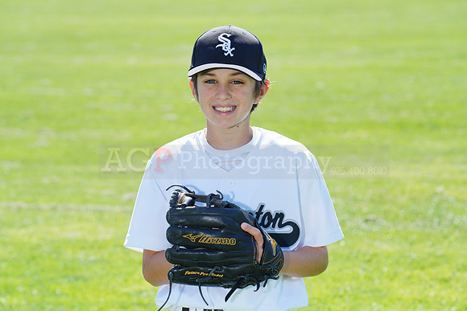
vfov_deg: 7.3
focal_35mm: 187
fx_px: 2426
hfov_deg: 11.0
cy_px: 156
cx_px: 234
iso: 200
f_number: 9
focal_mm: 187
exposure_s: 1/200
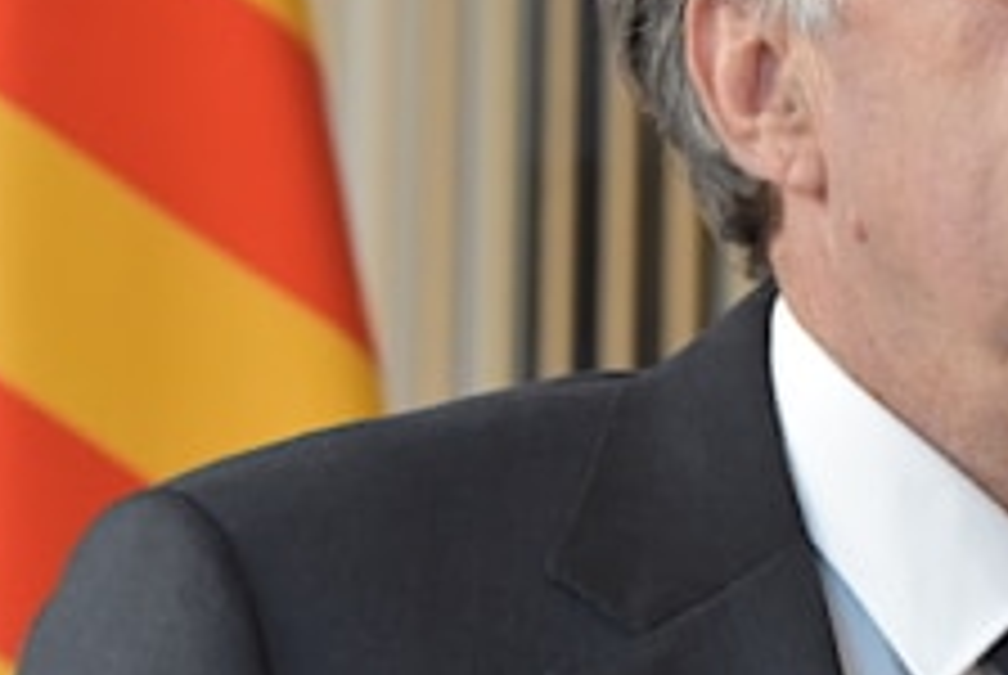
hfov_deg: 5.7
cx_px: 994
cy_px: 220
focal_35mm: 361
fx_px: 10121
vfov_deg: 3.8
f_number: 5.3
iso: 1600
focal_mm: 90
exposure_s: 1/125
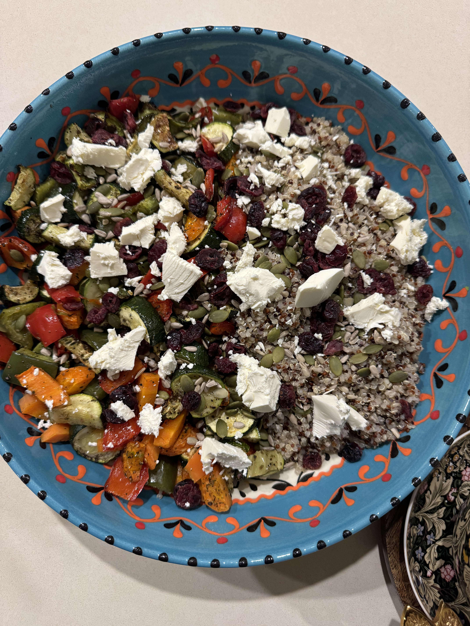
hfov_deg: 56.8
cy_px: 313
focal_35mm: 24
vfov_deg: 71.6
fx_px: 434
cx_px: 235
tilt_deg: -83.4
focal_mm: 6.76
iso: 250
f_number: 1.78
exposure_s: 1/50
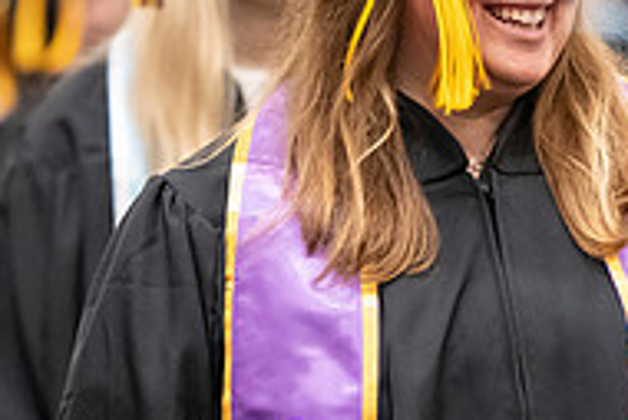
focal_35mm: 458
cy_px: 157
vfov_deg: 3.0
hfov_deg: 4.5
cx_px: 466
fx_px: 7995
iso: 3200
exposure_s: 1/200
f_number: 3.2
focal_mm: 150
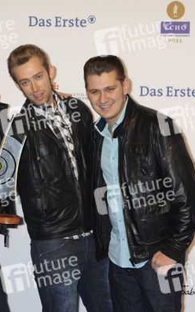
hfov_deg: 9.4
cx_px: 37
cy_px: 157
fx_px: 1180
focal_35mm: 139
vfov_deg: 15.0
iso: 640
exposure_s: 1/160
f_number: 6.3
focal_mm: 90
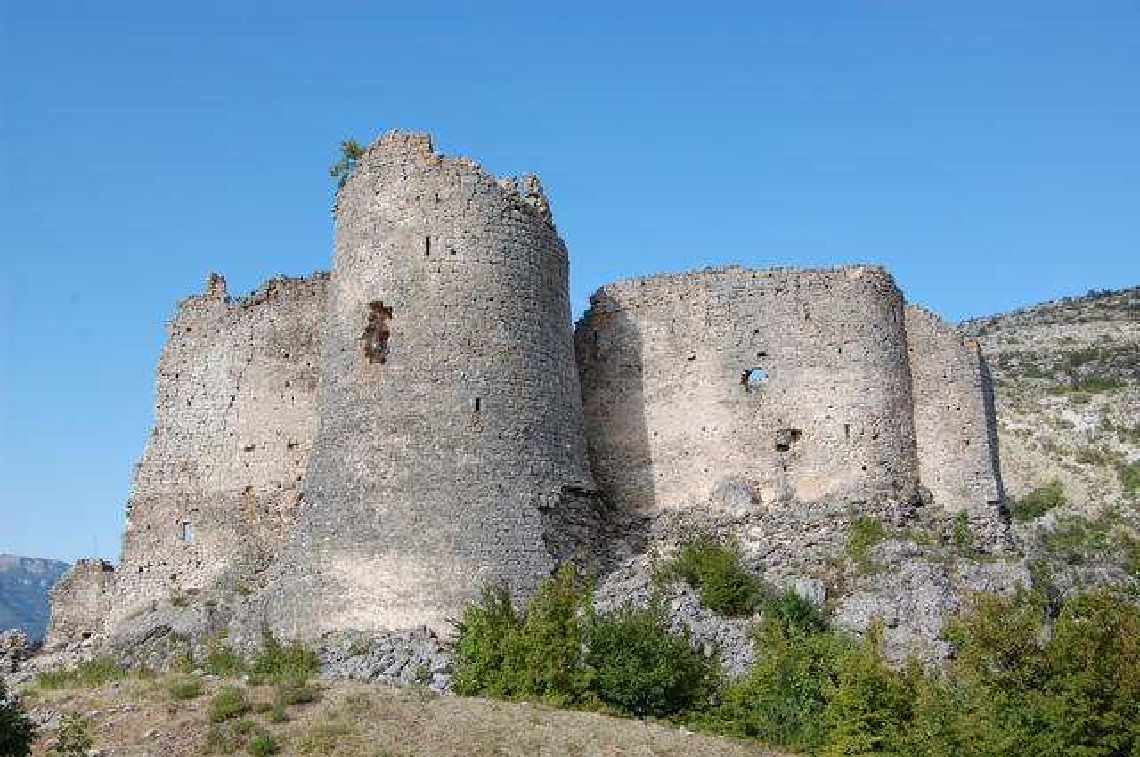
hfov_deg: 49.6
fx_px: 1233
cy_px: 378
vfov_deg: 34.1
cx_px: 570
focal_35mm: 39
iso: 200
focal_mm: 26
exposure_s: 1/320
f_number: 9
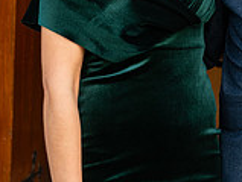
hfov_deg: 11.5
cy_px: -57
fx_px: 1177
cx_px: 301
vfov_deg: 8.7
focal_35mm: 168
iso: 160
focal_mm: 48
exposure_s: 1/160
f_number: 5
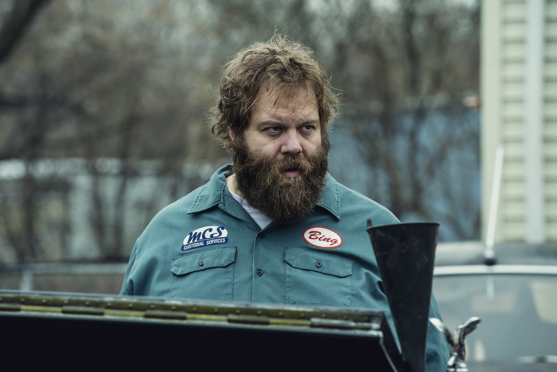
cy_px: 186
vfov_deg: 6.9
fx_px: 3094
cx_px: 278
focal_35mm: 200
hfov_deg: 10.3
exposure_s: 1/160
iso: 320
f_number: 6.3
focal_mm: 200
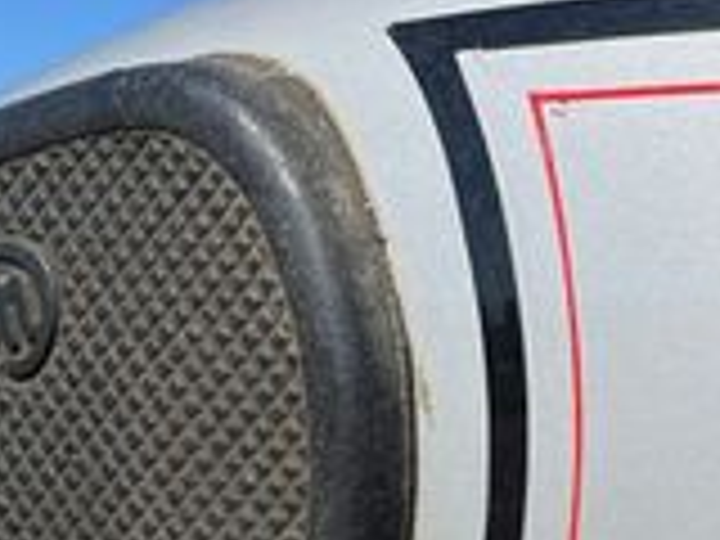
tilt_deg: +1.1
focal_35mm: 104
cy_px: 414
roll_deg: -0.9
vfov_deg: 14.2
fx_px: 2163
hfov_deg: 18.1
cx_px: 832
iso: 50
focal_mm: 5.1
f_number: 1.6
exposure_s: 1/3876
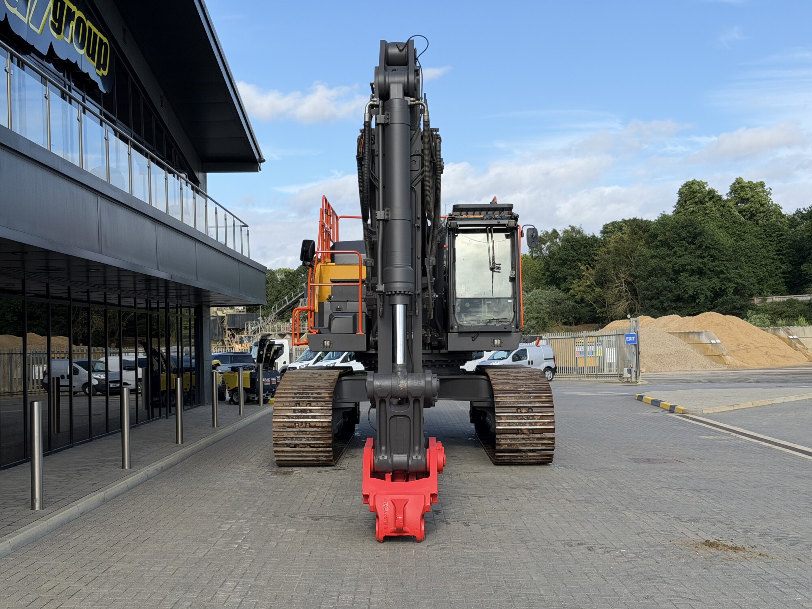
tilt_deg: +2.1
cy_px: 304
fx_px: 1126
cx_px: 406
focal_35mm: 48
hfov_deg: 39.7
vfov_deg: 30.3
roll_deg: +1.7
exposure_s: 1/3534
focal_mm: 6.76
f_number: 1.78
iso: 64
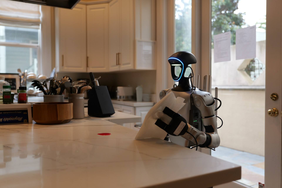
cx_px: 141
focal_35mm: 32
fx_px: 251
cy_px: 94
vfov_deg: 41.1
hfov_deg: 58.7
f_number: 2.8
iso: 1250
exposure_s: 1/400
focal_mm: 32
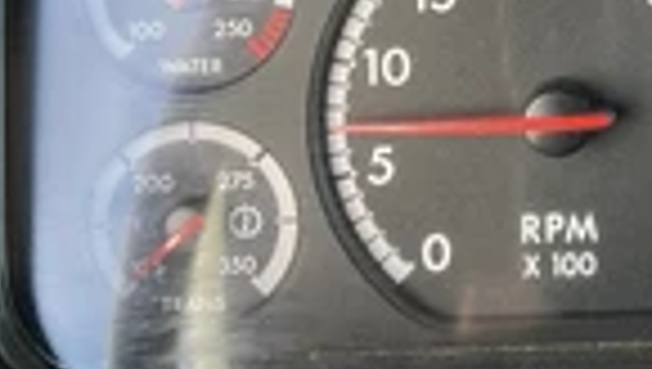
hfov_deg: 23.2
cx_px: 688
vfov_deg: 13.4
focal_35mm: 87
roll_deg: -3.3
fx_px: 1506
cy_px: -117
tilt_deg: -26.2
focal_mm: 3
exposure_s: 1/122
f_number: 1.8
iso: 50
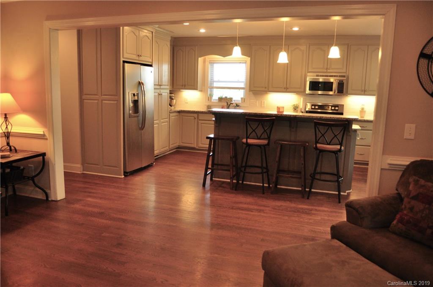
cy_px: 144
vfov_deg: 47.8
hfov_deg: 67.5
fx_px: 324
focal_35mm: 27
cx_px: 216
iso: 720
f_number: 4
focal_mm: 18
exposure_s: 1/60
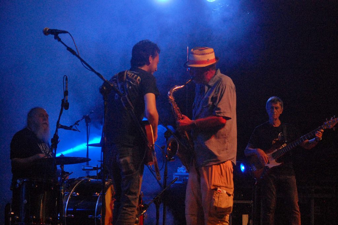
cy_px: 112
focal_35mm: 105
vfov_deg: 13.0
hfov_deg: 19.5
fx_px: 985
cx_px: 169
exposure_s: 1/160
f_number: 5
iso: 1600
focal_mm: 70
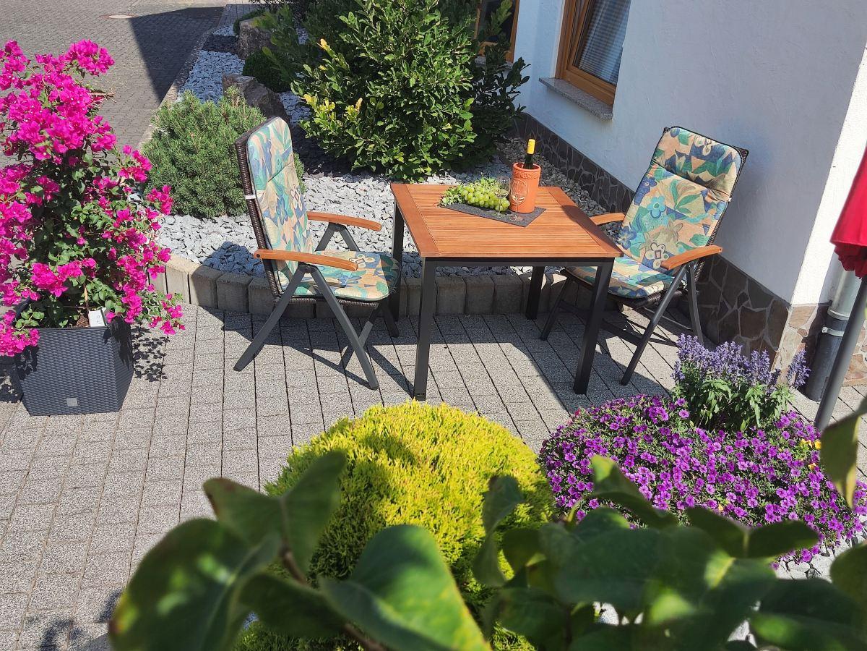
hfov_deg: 55.4
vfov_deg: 42.9
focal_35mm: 33
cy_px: 326
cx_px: 434
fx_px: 827
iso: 50
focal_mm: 4.71
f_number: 1.79
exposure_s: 1/1327
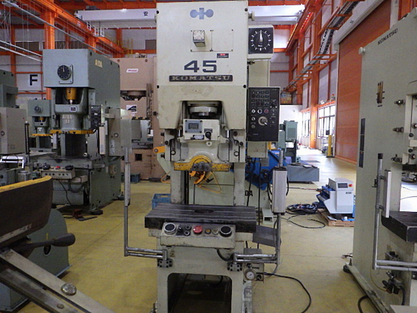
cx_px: 208
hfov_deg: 63.4
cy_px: 156
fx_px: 337
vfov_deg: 49.7
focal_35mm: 28
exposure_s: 1/45
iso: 400
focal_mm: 5
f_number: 3.5
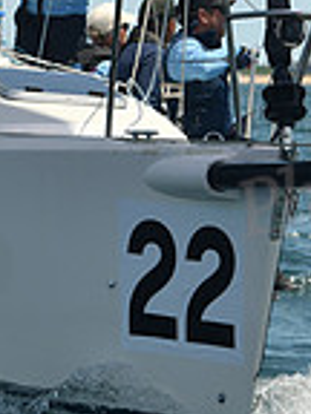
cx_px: 92
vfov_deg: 4.2
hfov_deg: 3.1
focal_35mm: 474
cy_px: 53
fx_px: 5678
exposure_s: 1/640
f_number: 8
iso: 320
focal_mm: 122
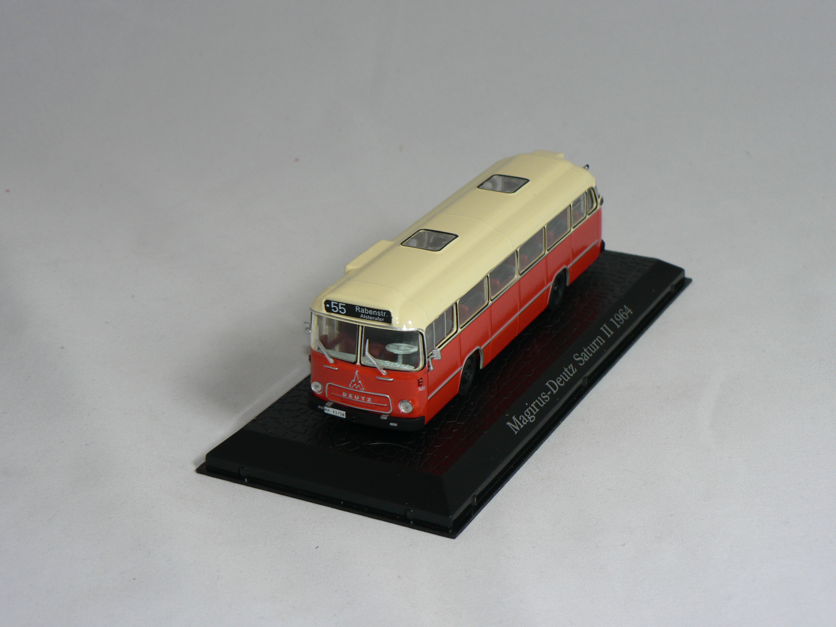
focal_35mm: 68
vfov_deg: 21.6
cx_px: 418
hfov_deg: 28.6
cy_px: 314
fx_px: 1642
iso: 80
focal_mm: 11.4
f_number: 3.2
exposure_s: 1/60
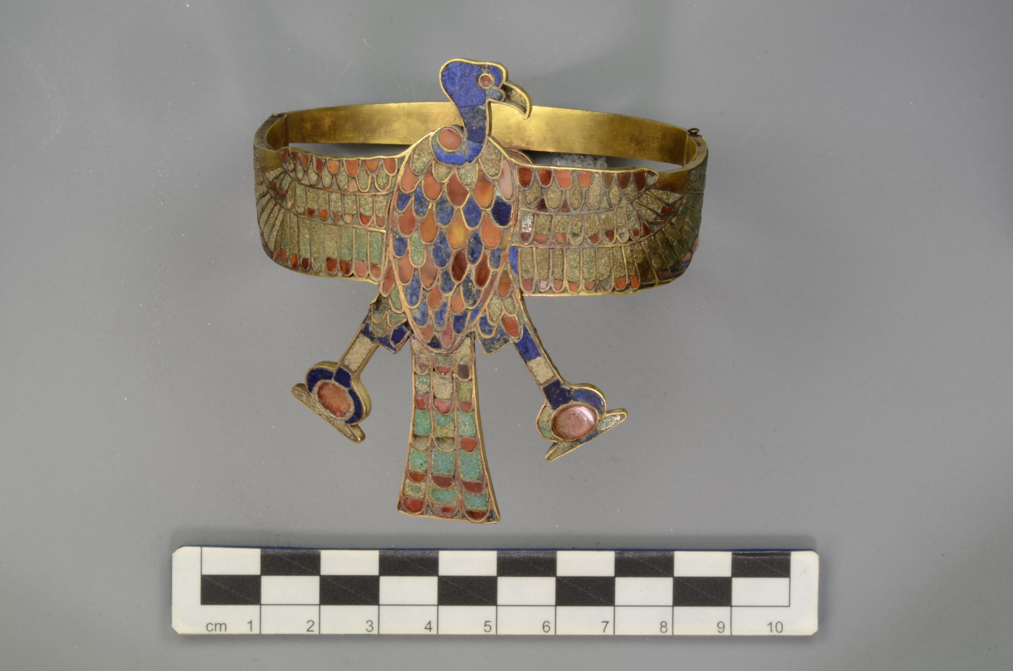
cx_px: 506
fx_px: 2527
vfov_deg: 15.1
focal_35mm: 90
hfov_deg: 22.7
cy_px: 336
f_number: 32
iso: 100
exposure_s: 1/1.3
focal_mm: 60
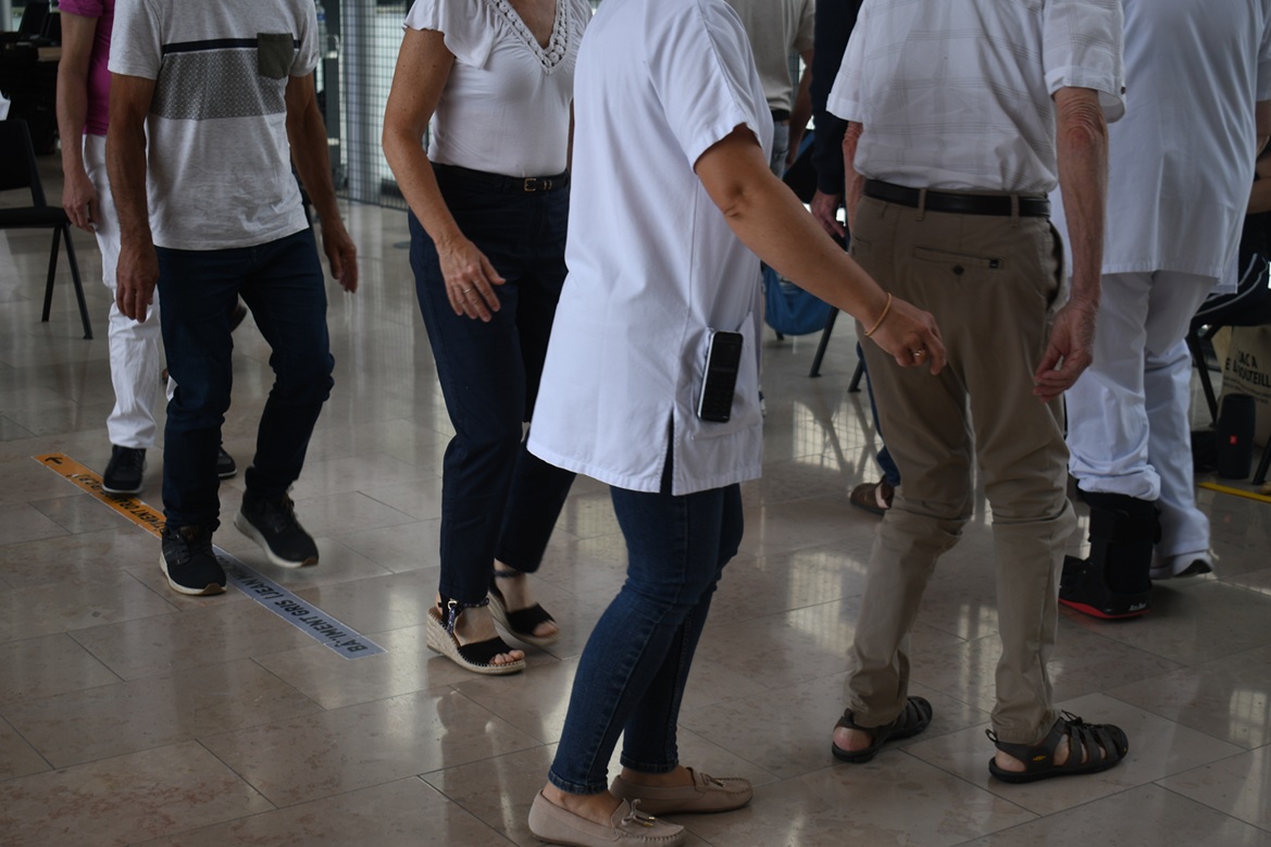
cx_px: 636
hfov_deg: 36.9
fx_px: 1906
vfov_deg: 25.1
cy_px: 424
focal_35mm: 54
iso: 100
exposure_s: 1/100
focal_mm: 36
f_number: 5
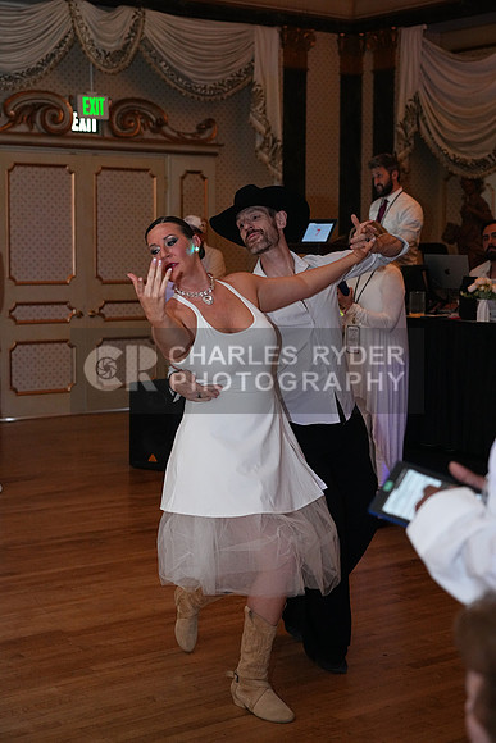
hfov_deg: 23.8
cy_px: 372
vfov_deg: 35.0
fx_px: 1177
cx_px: 248
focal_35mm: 57
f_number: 4
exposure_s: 1/160
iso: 5000
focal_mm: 57
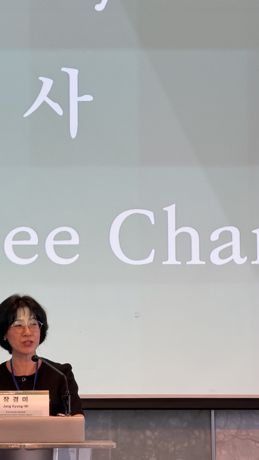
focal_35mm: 146
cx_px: 10
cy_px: 231
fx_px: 1782
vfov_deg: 14.7
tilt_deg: +4.2
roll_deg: -0.3
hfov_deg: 8.3
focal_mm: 16.89
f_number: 2.8
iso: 160
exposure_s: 1/120
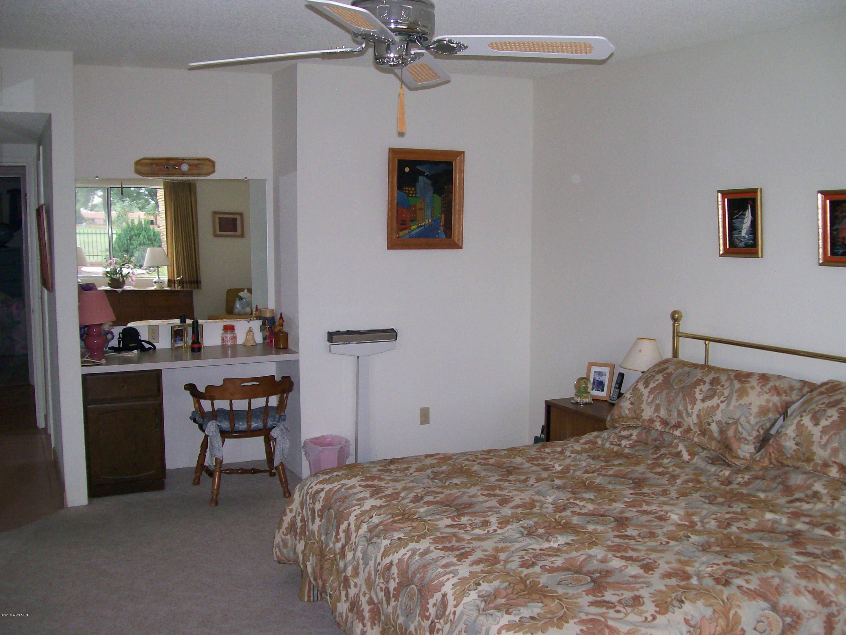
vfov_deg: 39.7
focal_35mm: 36
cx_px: 423
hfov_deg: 51.4
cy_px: 318
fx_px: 880
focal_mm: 6
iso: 140
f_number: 2.7
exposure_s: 1/64
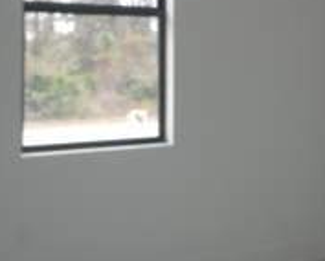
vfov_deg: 22.7
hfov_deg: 28.4
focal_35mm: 66
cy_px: 39
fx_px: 636
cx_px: 230
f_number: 3.7
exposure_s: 1/30
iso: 80
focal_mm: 4.5
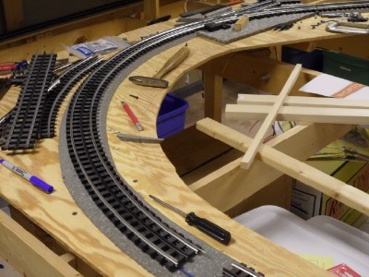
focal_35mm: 52
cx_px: 184
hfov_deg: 36.8
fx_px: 554
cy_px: 138
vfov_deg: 28.0
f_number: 5
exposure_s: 1/15
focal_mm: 9.3
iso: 400
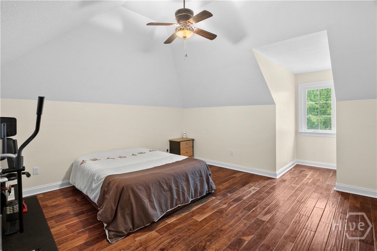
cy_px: 126
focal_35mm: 16
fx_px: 173
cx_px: 188
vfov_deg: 72.1
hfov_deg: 95.0
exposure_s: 5
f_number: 7.1
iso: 250
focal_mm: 11
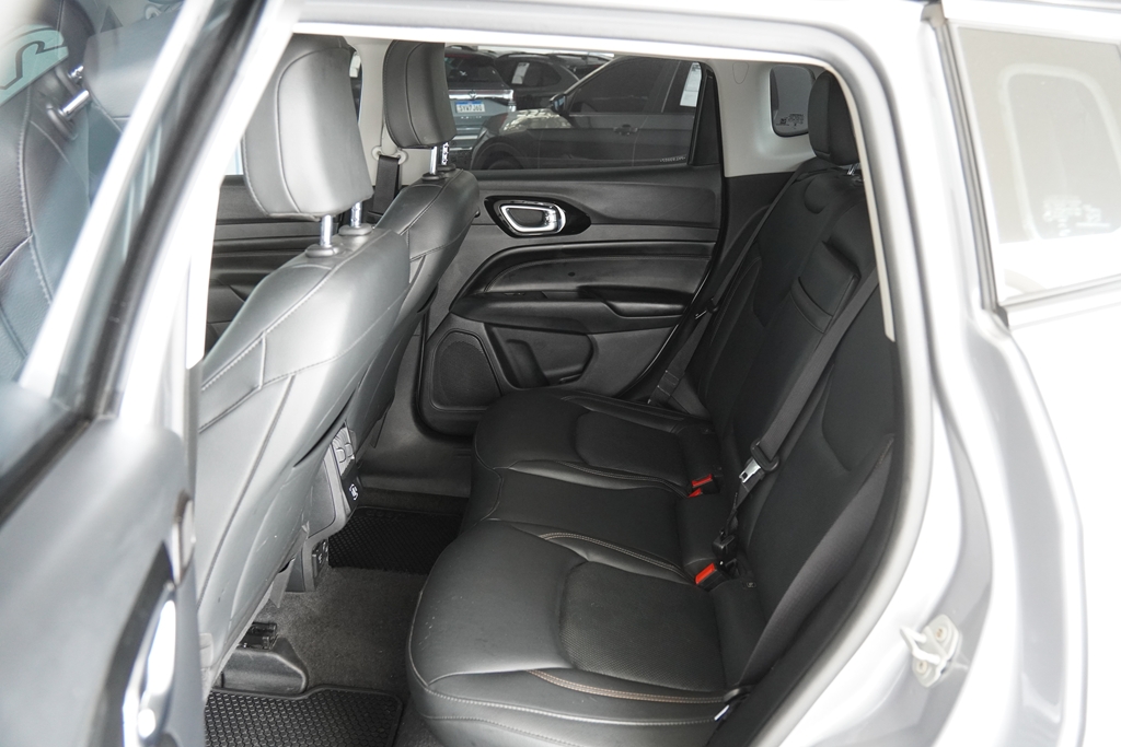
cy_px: 374
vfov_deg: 43.6
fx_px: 934
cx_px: 560
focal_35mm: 30
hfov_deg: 61.9
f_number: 3.5
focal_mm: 20
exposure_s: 1/160
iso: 1600
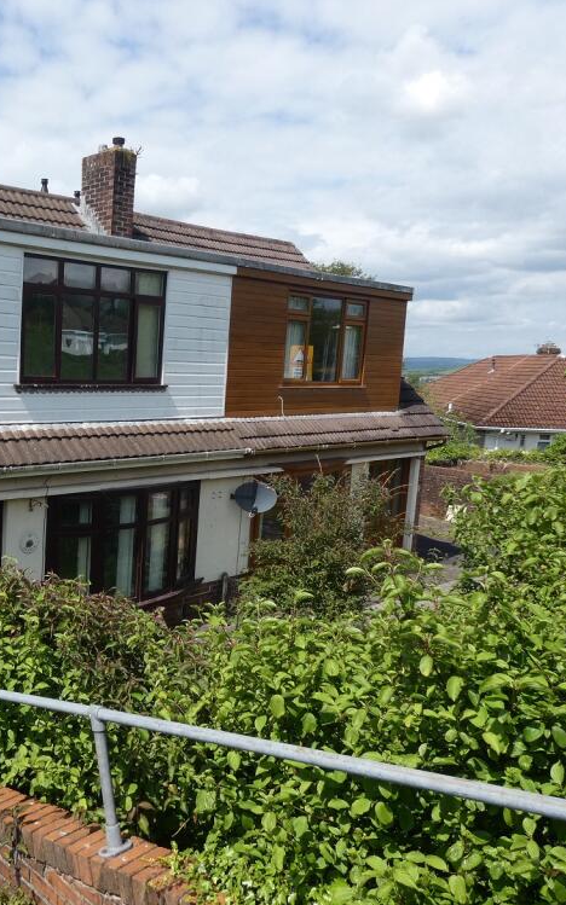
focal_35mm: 29
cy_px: 460
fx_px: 716
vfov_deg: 64.6
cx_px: 62
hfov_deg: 40.1
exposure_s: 1/800
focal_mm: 3.6
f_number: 3.5
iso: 80
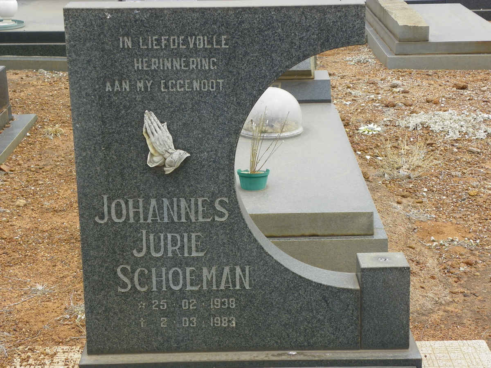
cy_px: 184
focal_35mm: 73
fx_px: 1035
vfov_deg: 20.2
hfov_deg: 26.7
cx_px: 246
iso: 64
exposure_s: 1/200
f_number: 4
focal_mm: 13
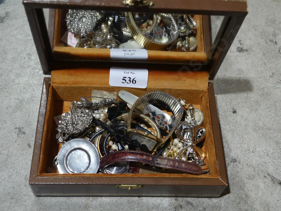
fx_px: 390
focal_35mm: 48
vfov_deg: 30.3
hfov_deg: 39.7
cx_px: 140
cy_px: 106
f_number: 5.2
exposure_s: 1/60
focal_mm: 24
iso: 640
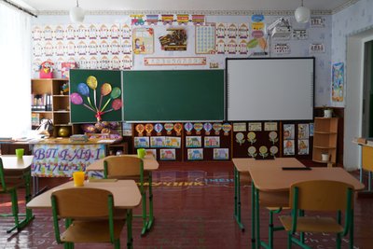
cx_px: 186
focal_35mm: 33
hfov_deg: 57.2
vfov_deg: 40.0
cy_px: 124
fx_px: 342
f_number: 4
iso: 400
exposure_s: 1/60
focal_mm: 33
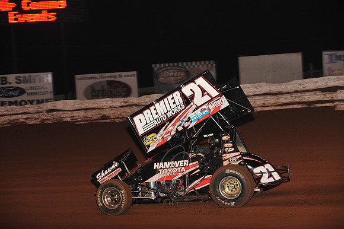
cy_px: 114
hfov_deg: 16.4
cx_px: 172
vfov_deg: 11.0
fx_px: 1194
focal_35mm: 125
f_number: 6.3
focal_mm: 125
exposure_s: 1/320
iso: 1000
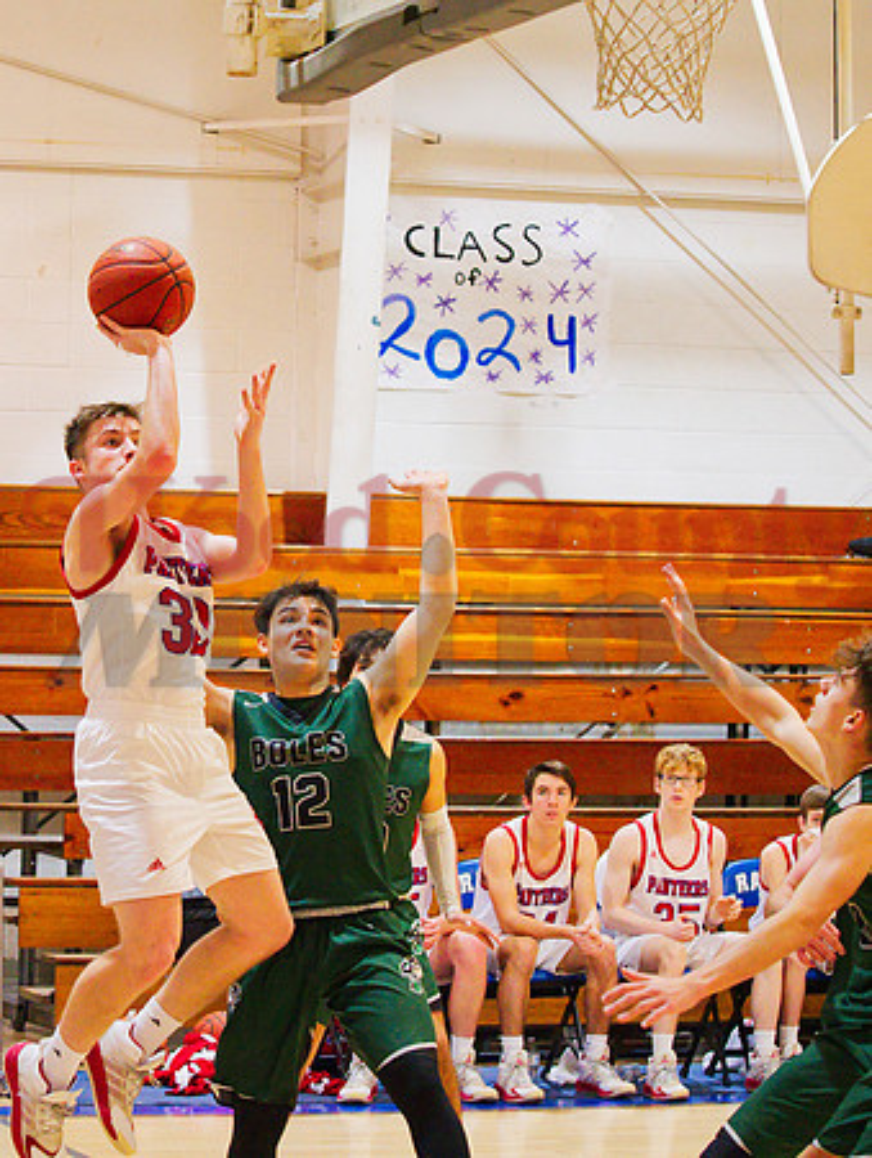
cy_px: 579
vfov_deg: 20.4
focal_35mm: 96
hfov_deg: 15.4
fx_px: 3215
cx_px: 436
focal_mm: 48
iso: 6400
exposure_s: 1/500
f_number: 2.8
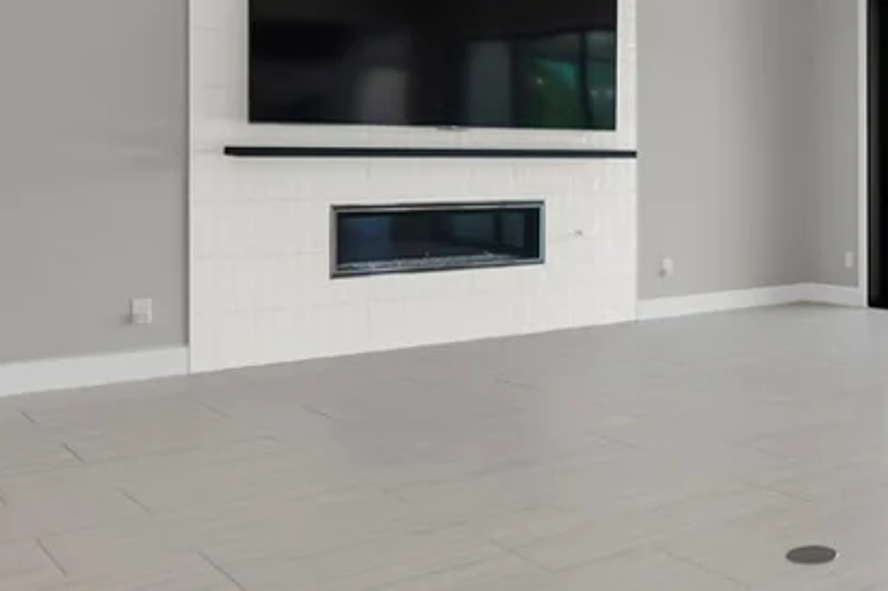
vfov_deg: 29.8
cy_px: 232
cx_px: 888
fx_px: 1109
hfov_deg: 38.7
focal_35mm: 45
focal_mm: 12
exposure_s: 1/50
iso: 1250
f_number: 11
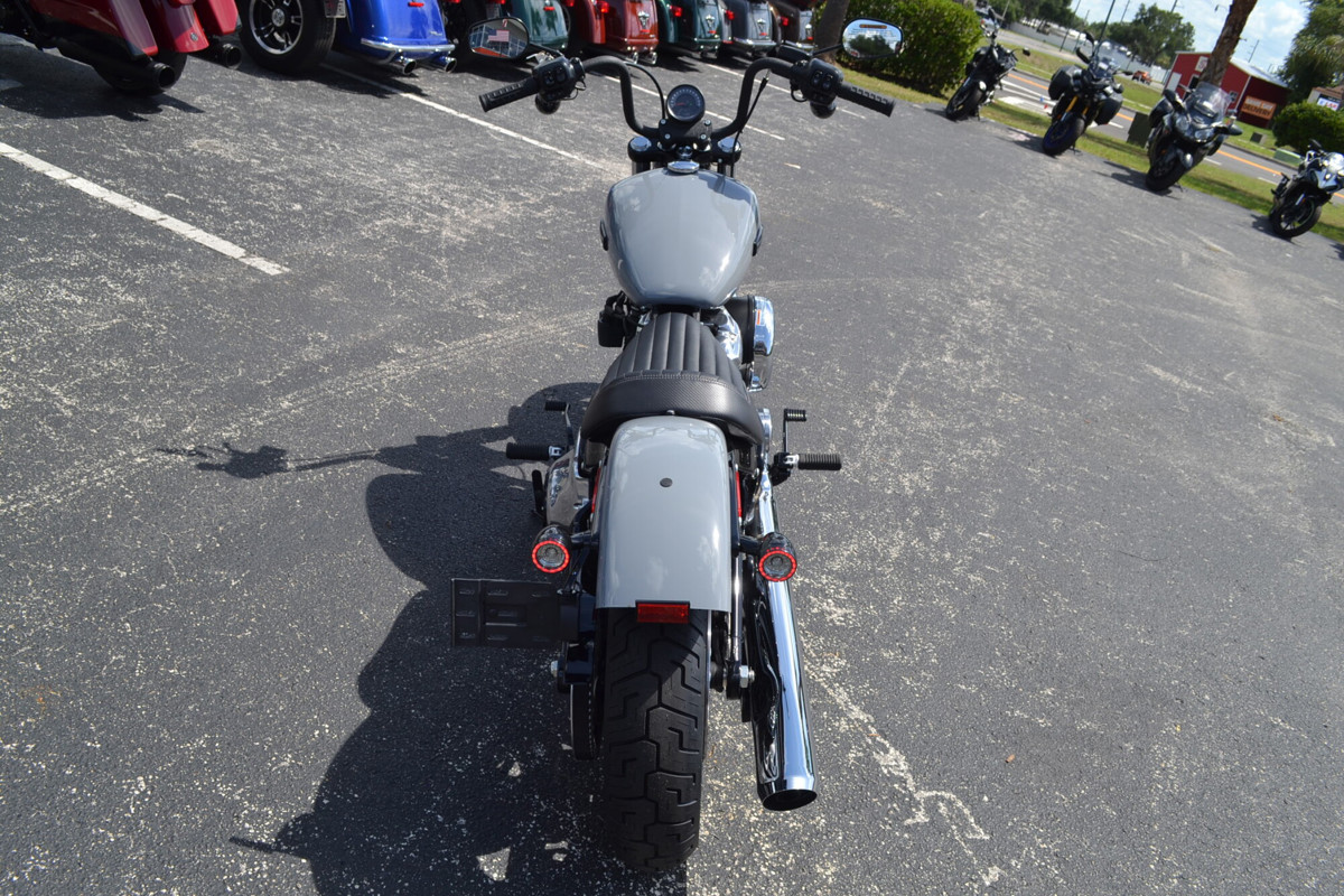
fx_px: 1120
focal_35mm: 30
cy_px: 448
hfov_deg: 61.9
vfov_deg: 43.6
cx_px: 672
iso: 100
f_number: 7.1
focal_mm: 20
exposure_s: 1/200
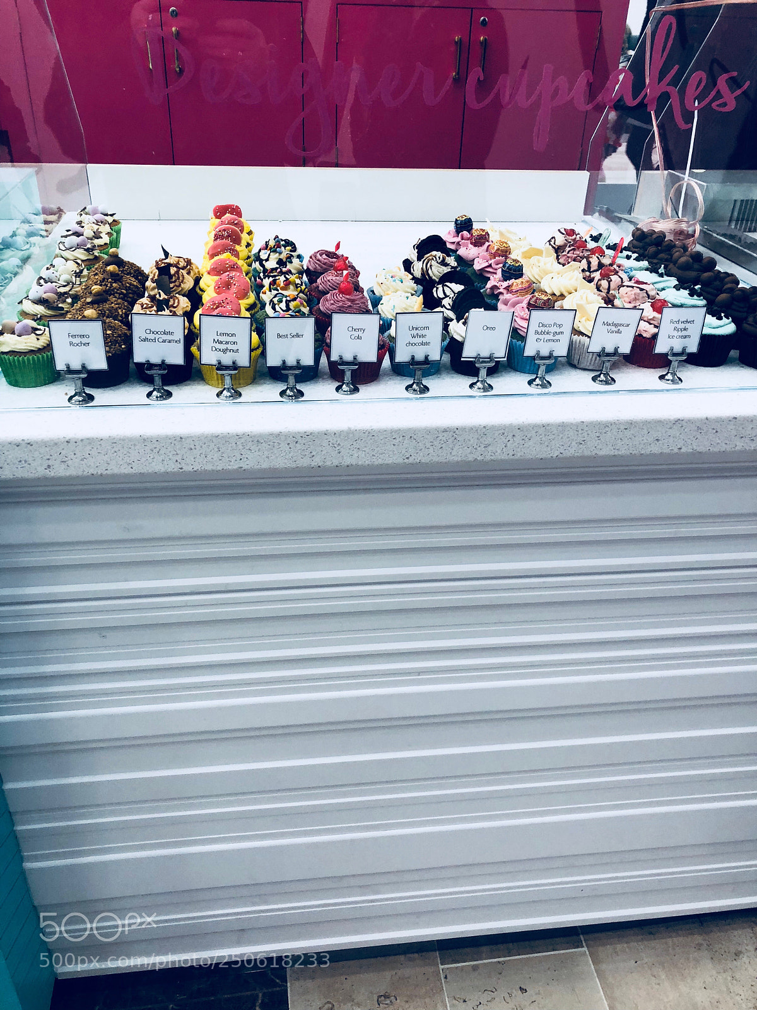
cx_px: 378
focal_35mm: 28
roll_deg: -2.2
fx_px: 816
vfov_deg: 63.4
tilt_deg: -30.2
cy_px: 505
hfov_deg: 49.7
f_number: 1.8
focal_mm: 4
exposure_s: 1/33
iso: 32
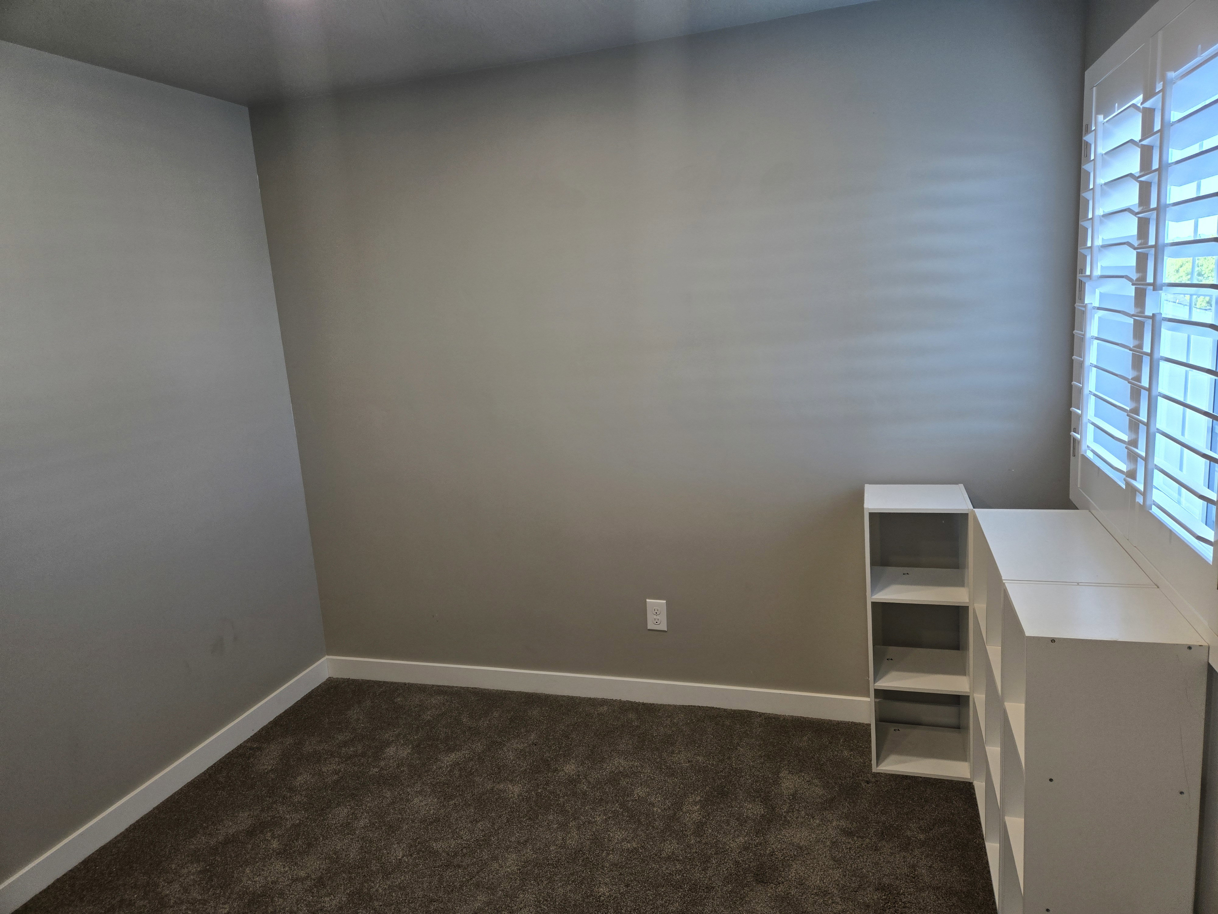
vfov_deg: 58.9
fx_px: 809
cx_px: 609
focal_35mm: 23
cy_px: 457
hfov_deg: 73.9
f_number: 1.8
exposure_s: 1/120
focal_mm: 5.4
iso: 80
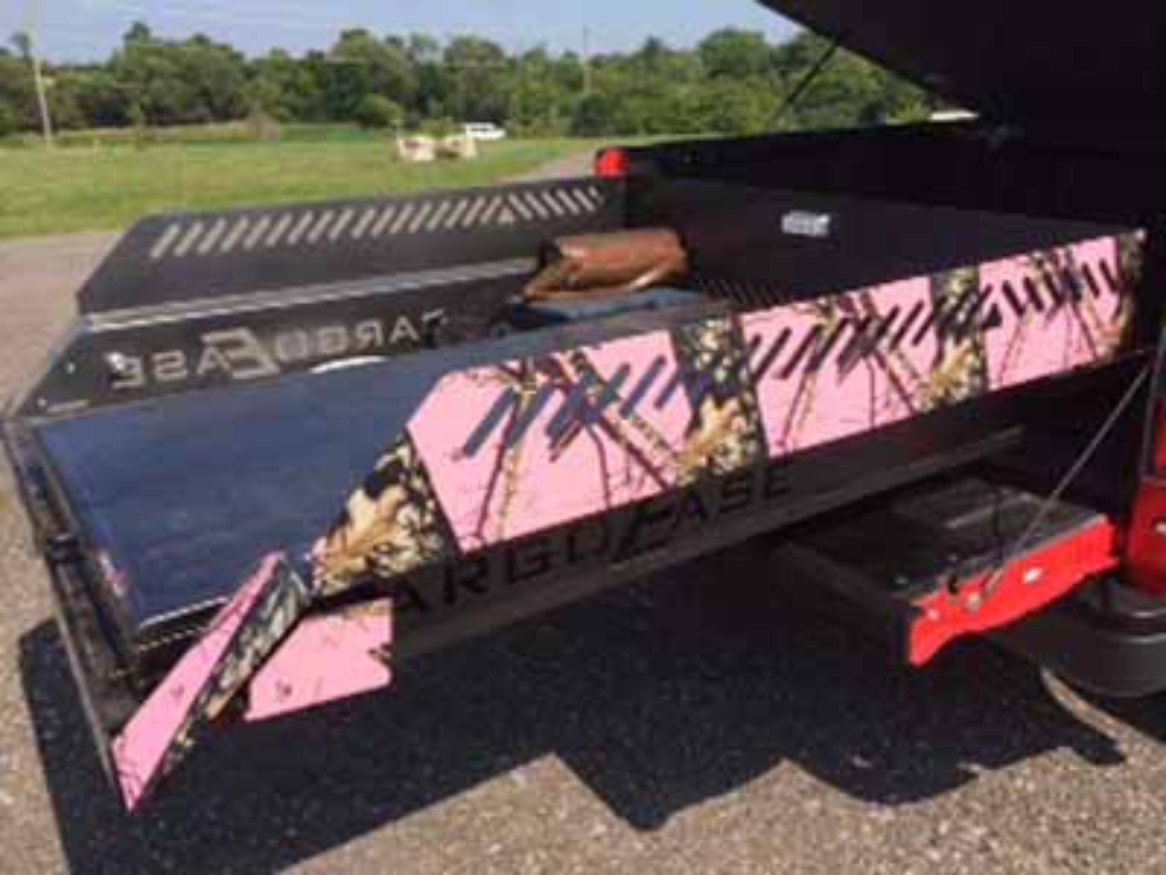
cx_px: 583
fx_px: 1011
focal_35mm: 30
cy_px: 438
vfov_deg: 46.8
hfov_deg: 60.0
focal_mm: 4.12
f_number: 2.2
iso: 40
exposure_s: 1/1642
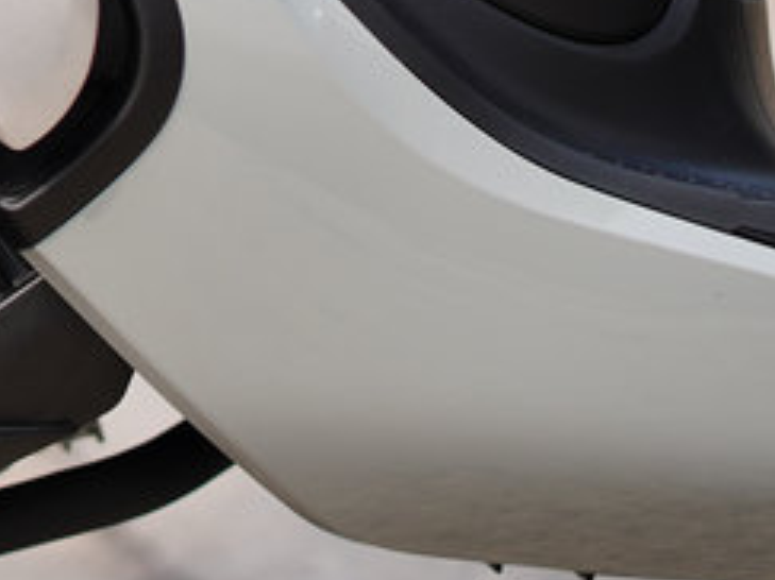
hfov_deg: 9.3
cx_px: -574
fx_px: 4543
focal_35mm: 203
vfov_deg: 7.3
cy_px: 21
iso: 200
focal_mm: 50
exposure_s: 1/3200
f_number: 1.8
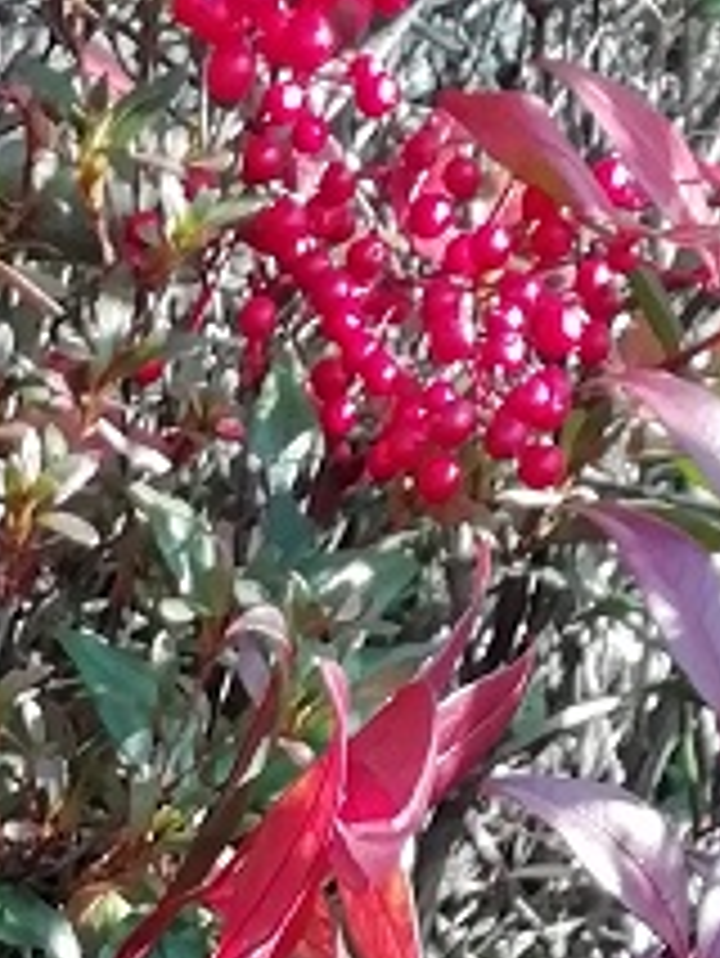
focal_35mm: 130
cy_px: 2289
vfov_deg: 12.2
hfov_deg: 10.8
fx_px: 3602
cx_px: -536
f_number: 2.2
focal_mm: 3.46
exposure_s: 1/214
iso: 50
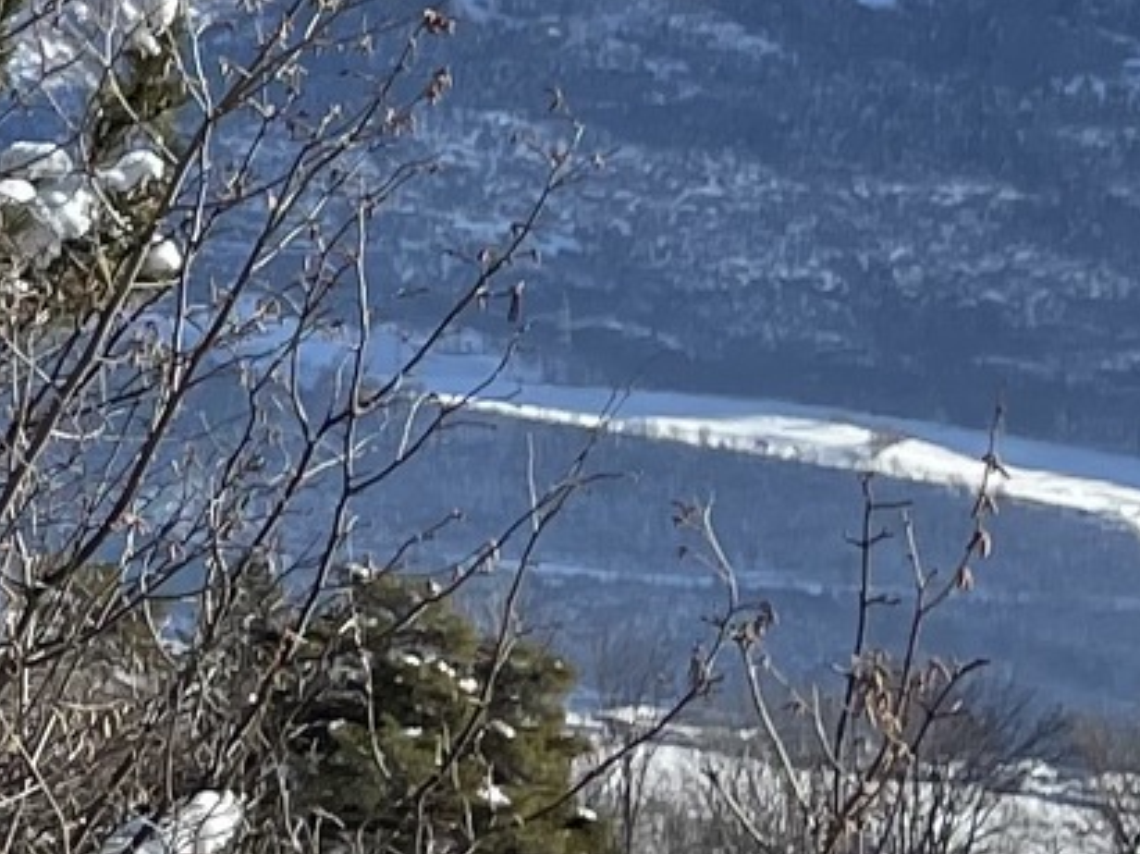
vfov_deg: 9.0
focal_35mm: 162
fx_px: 5334
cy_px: -336
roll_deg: +0.9
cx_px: -2033
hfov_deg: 9.9
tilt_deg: +0.5
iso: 32
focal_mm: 4.2
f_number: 1.6
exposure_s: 1/2304
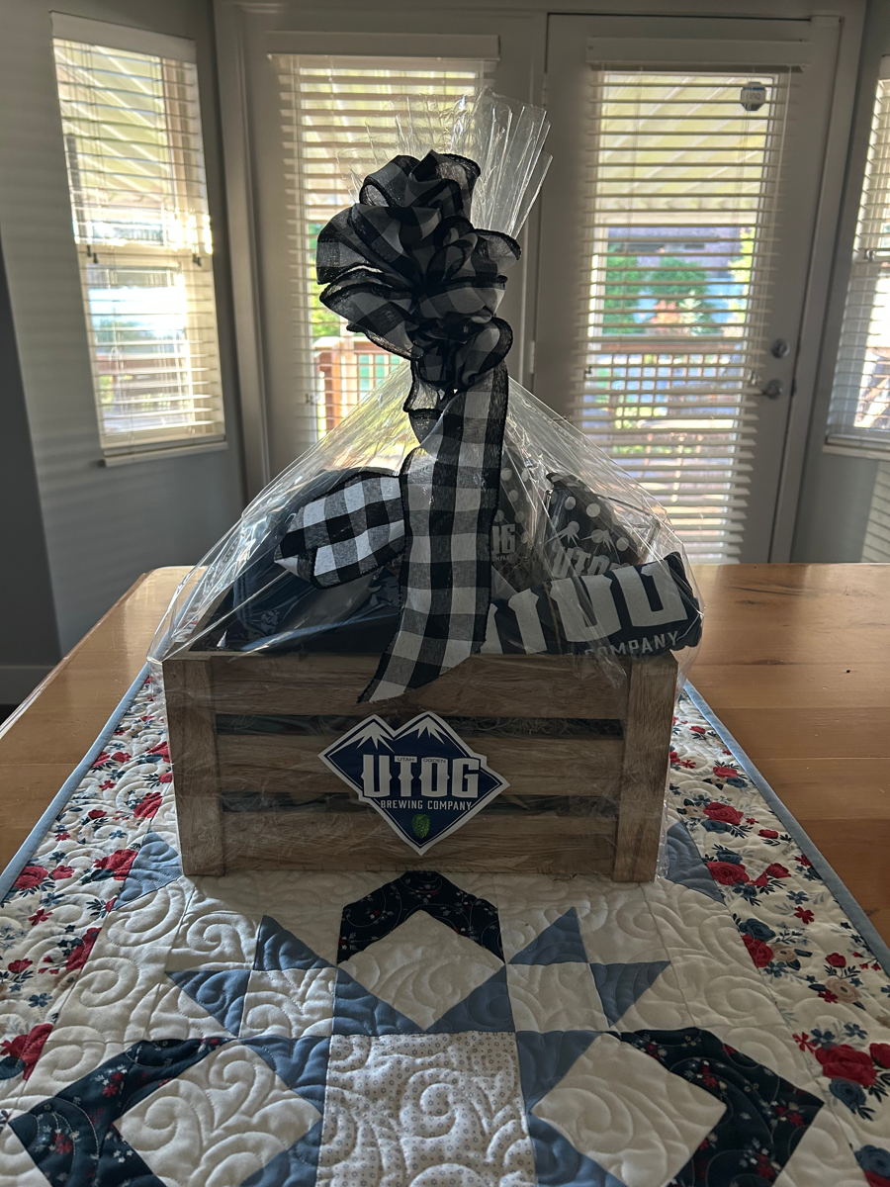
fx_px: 891
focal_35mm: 26
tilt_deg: -19.3
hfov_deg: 53.1
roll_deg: -0.4
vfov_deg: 67.3
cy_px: 594
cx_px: 445
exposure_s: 1/60
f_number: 1.5
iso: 200
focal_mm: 5.7
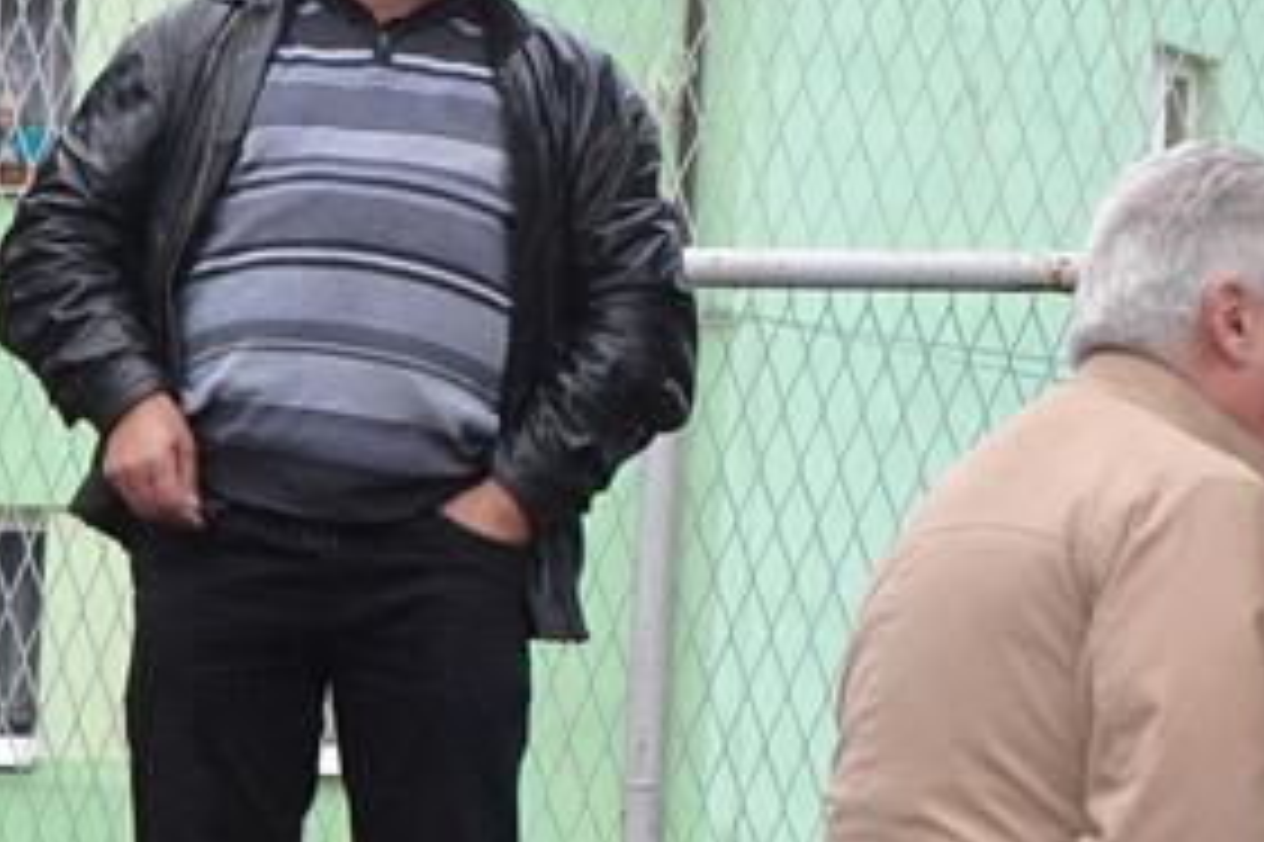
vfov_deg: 5.5
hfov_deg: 8.1
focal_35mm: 250
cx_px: -522
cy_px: 462
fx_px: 8755
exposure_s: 1/320
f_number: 7.1
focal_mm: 55
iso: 1600
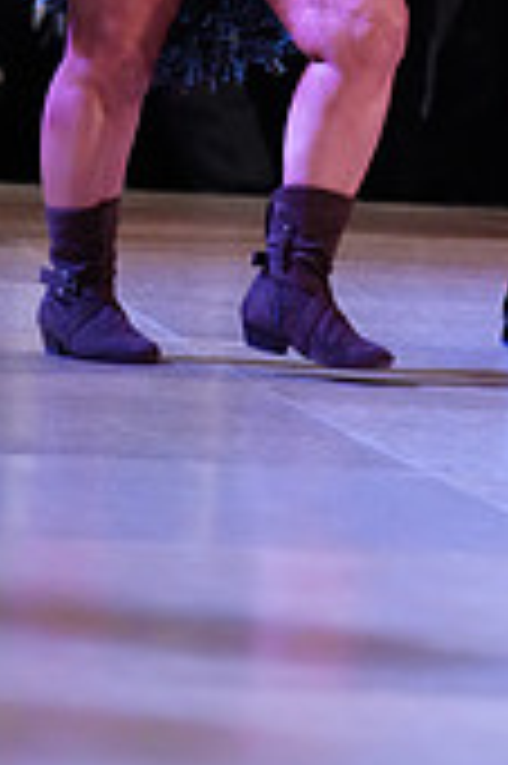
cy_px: -328
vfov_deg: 6.5
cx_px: 488
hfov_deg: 4.4
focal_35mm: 314
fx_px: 6659
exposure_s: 1/400
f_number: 2.8
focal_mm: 92
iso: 5000
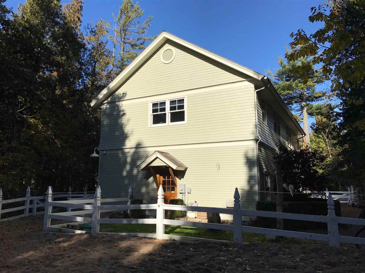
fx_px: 295
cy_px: 136
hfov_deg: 63.4
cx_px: 182
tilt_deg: +11.5
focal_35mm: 28
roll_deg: -0.8
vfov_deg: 49.7
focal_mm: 3.99
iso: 20
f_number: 1.8
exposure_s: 1/3690
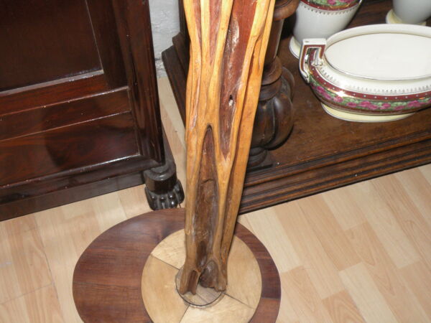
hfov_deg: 44.8
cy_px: 162
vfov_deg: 34.3
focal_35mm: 42
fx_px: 523
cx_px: 216
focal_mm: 7.4
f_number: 8
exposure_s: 1/60
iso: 194
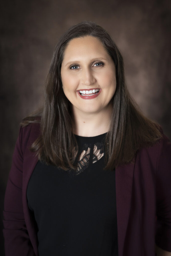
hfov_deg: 27.0
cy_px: 128
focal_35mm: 50
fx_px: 356
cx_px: 86
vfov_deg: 39.6
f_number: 3.5
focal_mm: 50
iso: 1000
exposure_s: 1/125
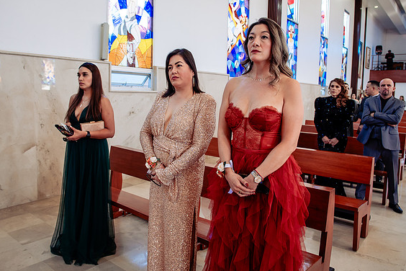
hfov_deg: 65.4
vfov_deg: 46.4
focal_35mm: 28
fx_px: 316
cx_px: 194
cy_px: 125
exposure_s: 1/100
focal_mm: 24
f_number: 4
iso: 400
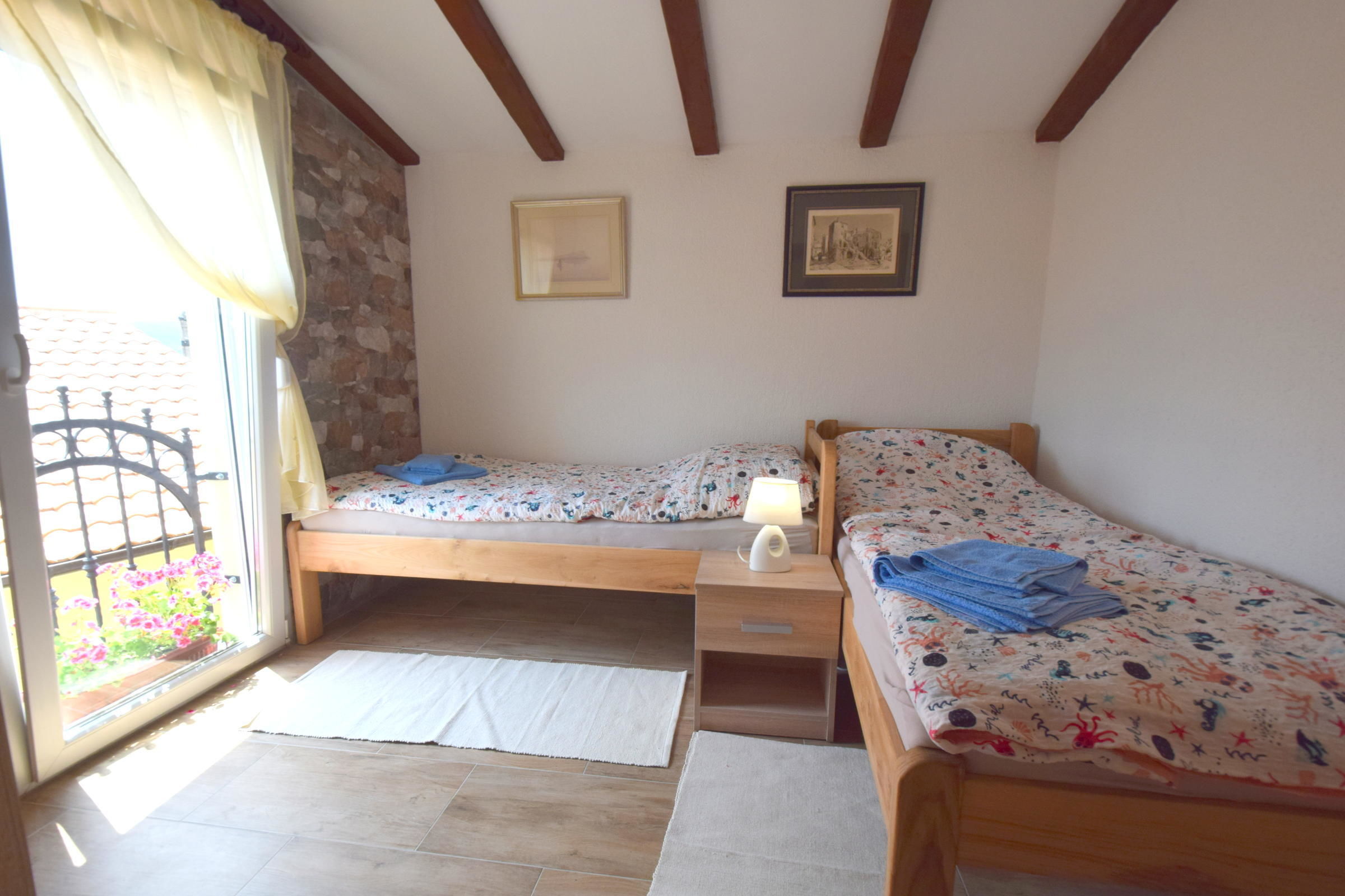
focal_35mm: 15
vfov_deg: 77.3
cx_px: 672
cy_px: 448
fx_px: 560
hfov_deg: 100.4
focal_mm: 10
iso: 400
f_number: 7.1
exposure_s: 1/200
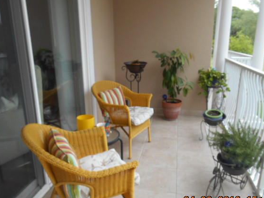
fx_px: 229
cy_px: 111
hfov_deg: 59.9
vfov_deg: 46.7
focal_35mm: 30
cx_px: 140
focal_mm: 4.7
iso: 80
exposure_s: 1/125
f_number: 3.4
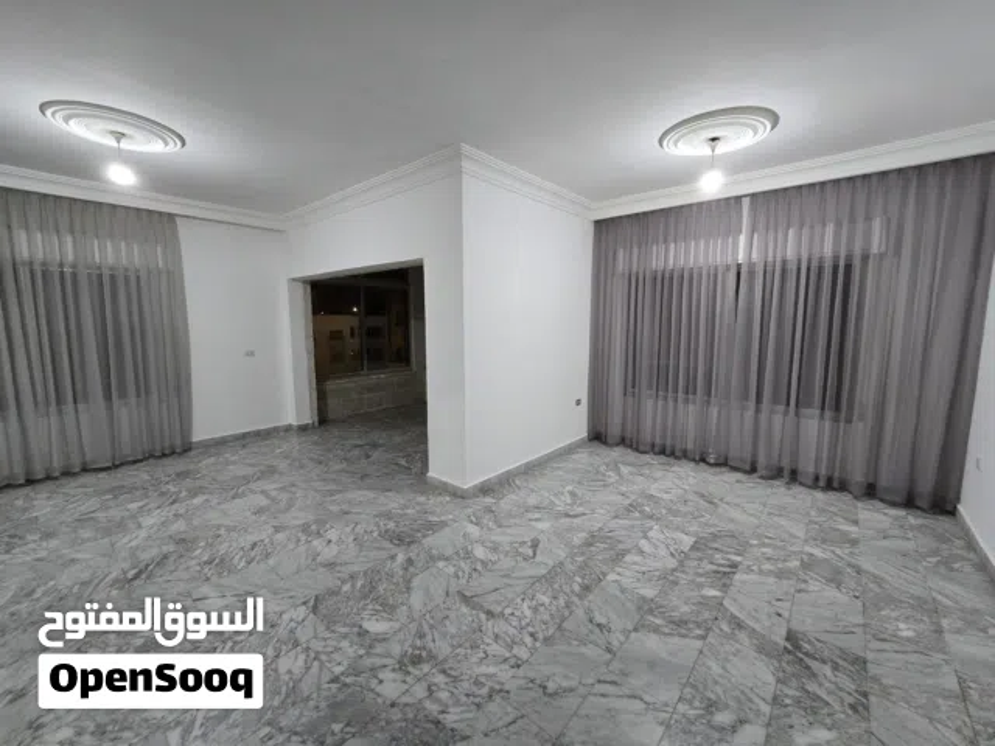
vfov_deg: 89.9
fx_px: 374
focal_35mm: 13
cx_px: 498
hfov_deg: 106.2
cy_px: 373
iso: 500
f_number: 2.2
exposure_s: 1/50
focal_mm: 2.2
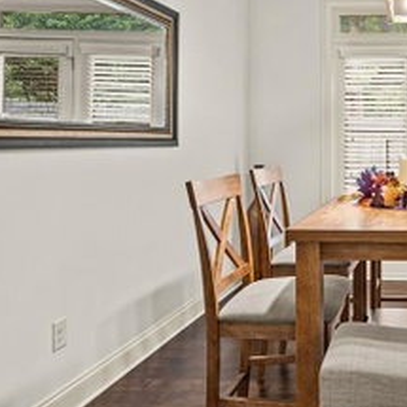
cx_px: 415
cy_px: 150
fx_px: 479
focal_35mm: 36
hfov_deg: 40.0
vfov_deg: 45.6
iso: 250
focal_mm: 19
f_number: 9
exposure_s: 1
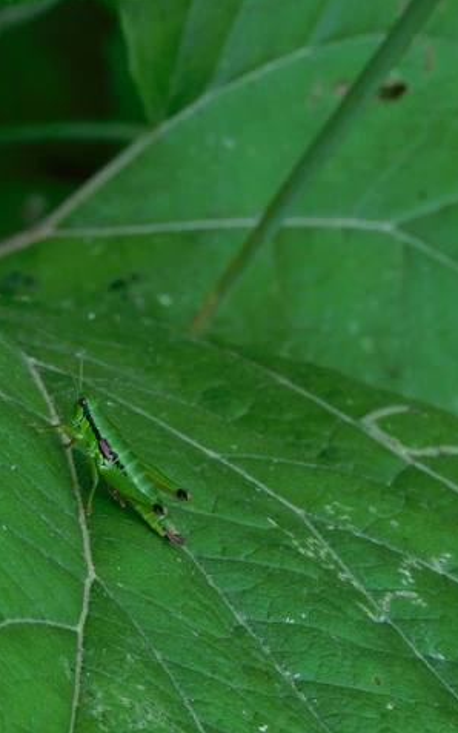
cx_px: 292
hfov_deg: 3.4
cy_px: 366
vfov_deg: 5.5
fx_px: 7671
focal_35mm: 384
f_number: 5.5
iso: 180
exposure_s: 1/125
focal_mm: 48.4
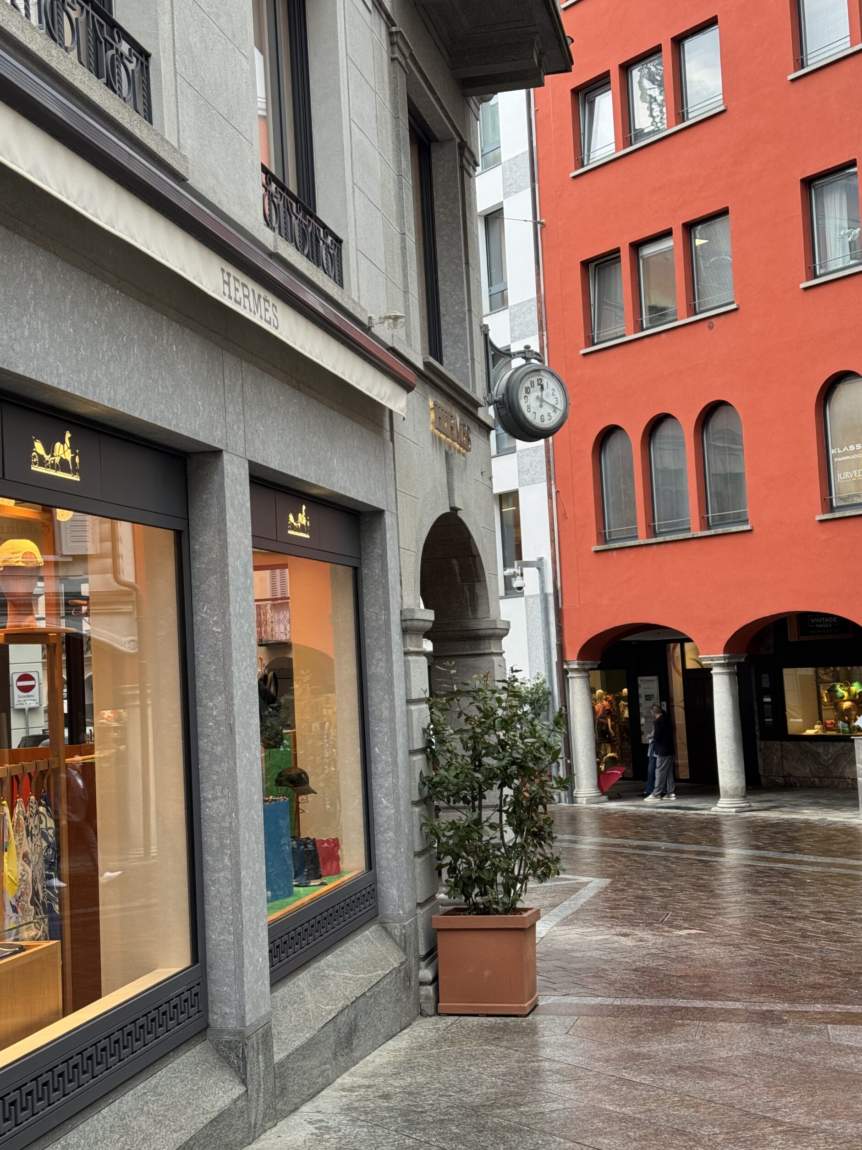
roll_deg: +2.4
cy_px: 566
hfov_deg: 29.7
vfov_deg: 38.9
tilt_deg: +5.4
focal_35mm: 49
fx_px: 1627
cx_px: 429
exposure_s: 1/121
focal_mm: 6.76
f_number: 1.78
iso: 50
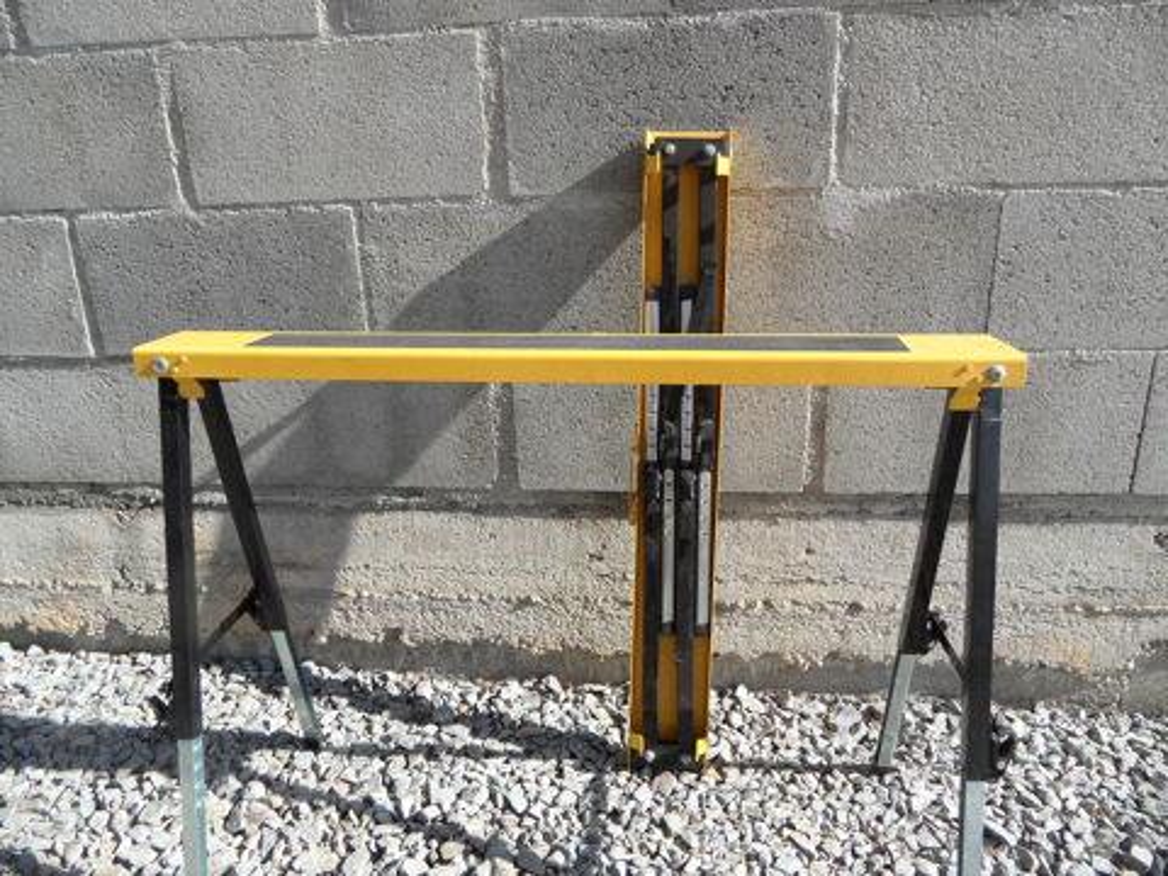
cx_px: 584
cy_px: 438
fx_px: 810
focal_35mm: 24
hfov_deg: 71.6
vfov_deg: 56.8
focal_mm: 3.9
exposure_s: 1/500
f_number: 3.2
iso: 80
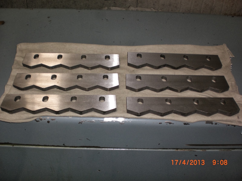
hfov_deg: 49.0
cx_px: 121
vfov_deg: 37.7
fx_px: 266
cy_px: 90
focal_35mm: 38
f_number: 3.1
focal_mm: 6.3
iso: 100
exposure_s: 1/60
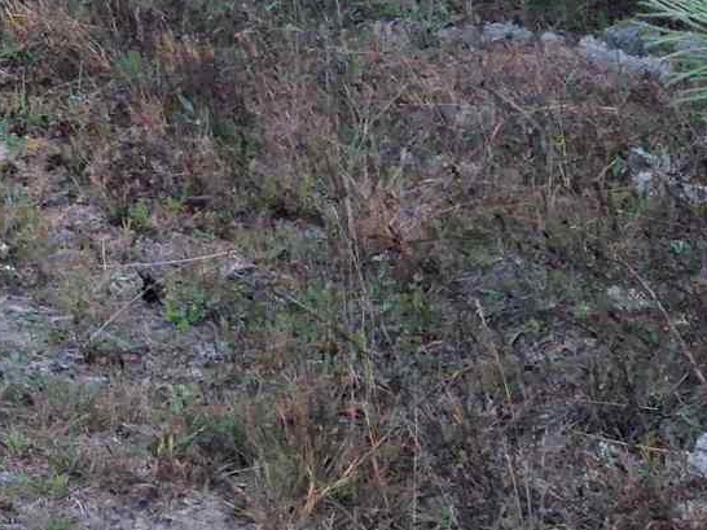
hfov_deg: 11.7
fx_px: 3103
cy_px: -446
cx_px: -677
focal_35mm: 152
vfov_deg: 9.3
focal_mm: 4
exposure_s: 1/100
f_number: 1.8
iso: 100
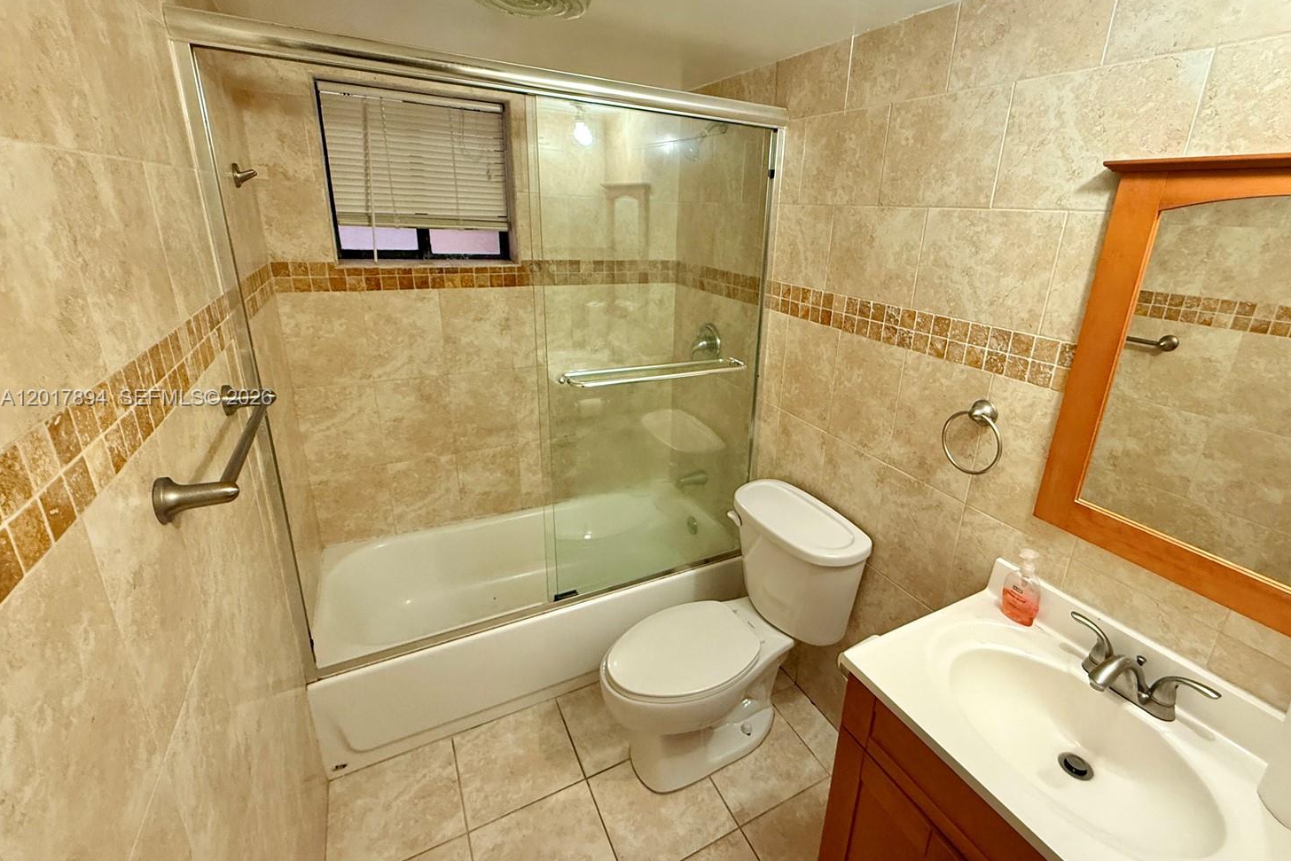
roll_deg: -3.0
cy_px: 399
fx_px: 574
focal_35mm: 16
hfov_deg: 96.5
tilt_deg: -18.6
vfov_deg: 73.7
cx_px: 706
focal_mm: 2.22
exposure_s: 1/60
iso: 320
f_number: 2.2
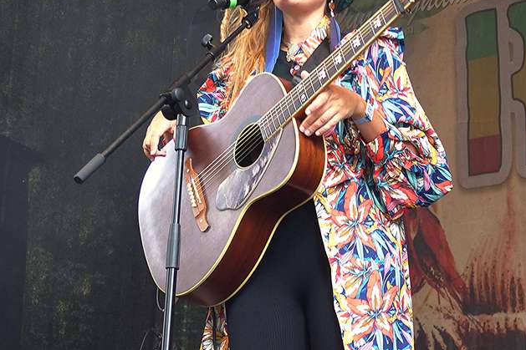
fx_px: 1884
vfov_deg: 10.6
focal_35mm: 129
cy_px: 275
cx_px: 299
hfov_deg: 15.9
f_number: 2.8
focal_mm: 14
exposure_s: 1/60
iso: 250
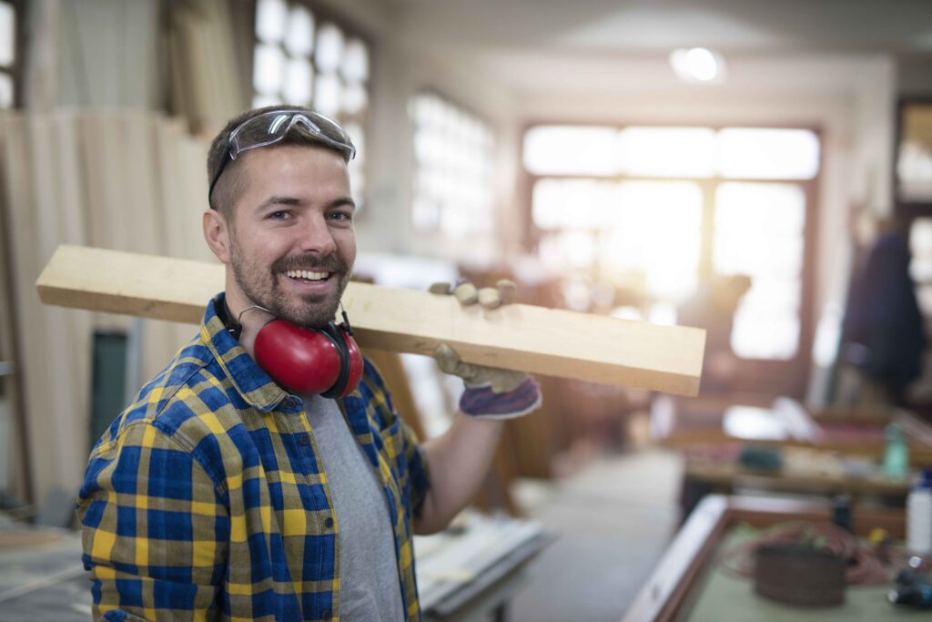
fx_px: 1295
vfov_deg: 27.0
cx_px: 466
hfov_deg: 39.6
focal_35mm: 50
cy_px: 311
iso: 640
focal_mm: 50
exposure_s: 1/320
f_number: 1.4
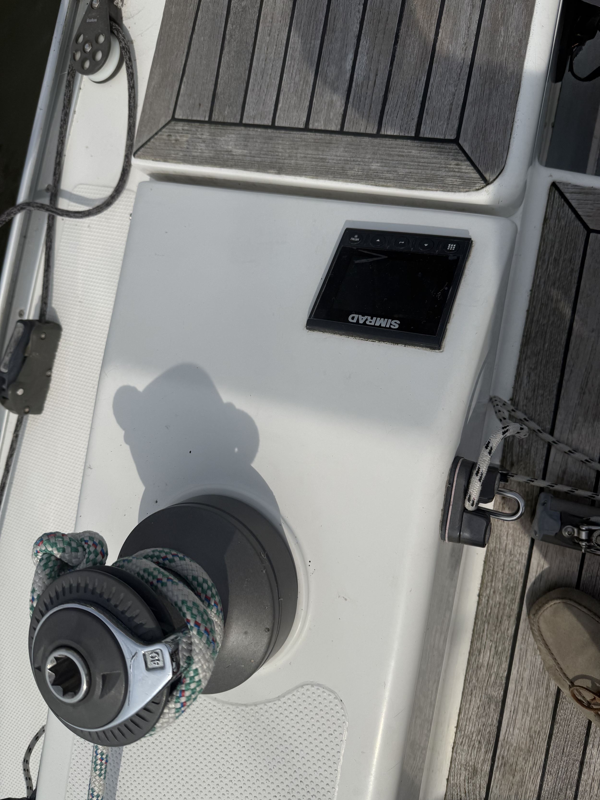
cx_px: 300
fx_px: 555
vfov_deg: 71.6
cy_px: 400
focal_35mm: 24
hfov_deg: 56.8
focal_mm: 6.76
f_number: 1.78
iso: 80
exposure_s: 1/11905
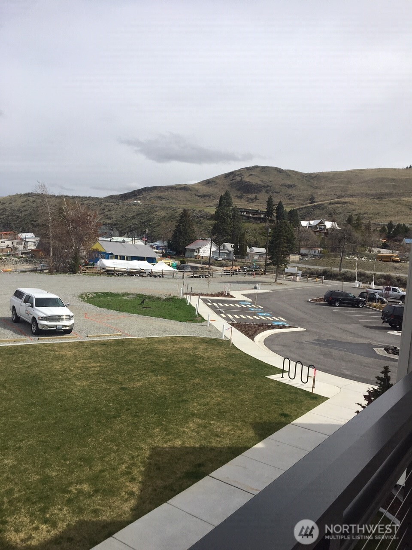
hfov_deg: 48.2
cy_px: 275
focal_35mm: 29
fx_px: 460
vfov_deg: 61.7
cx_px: 206
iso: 25
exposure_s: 1/2404
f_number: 2.2
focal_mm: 4.15
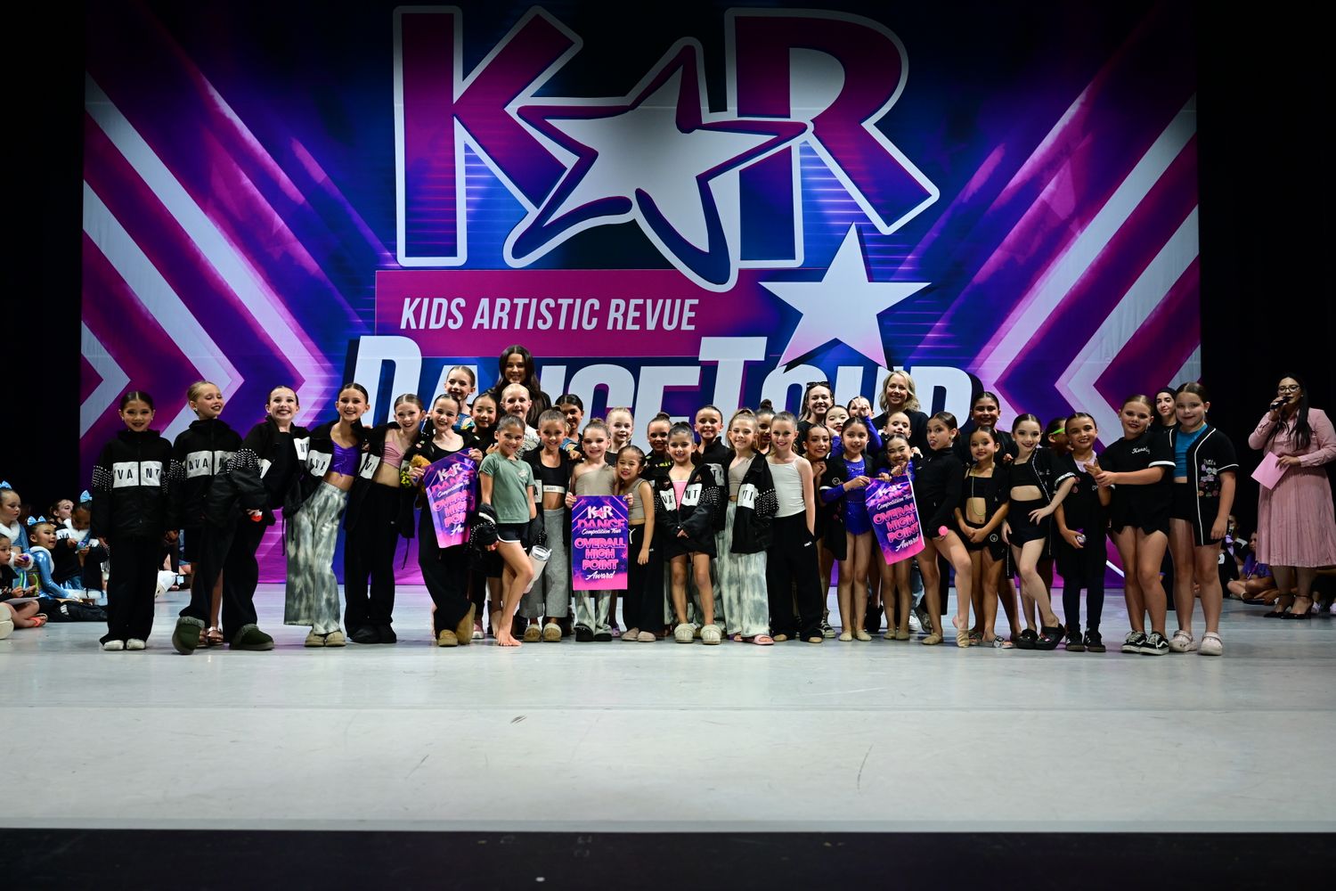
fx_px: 1187
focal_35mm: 32
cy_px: 446
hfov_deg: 58.7
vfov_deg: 41.1
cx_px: 668
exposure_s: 1/1000
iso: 1250
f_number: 3.2
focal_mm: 32
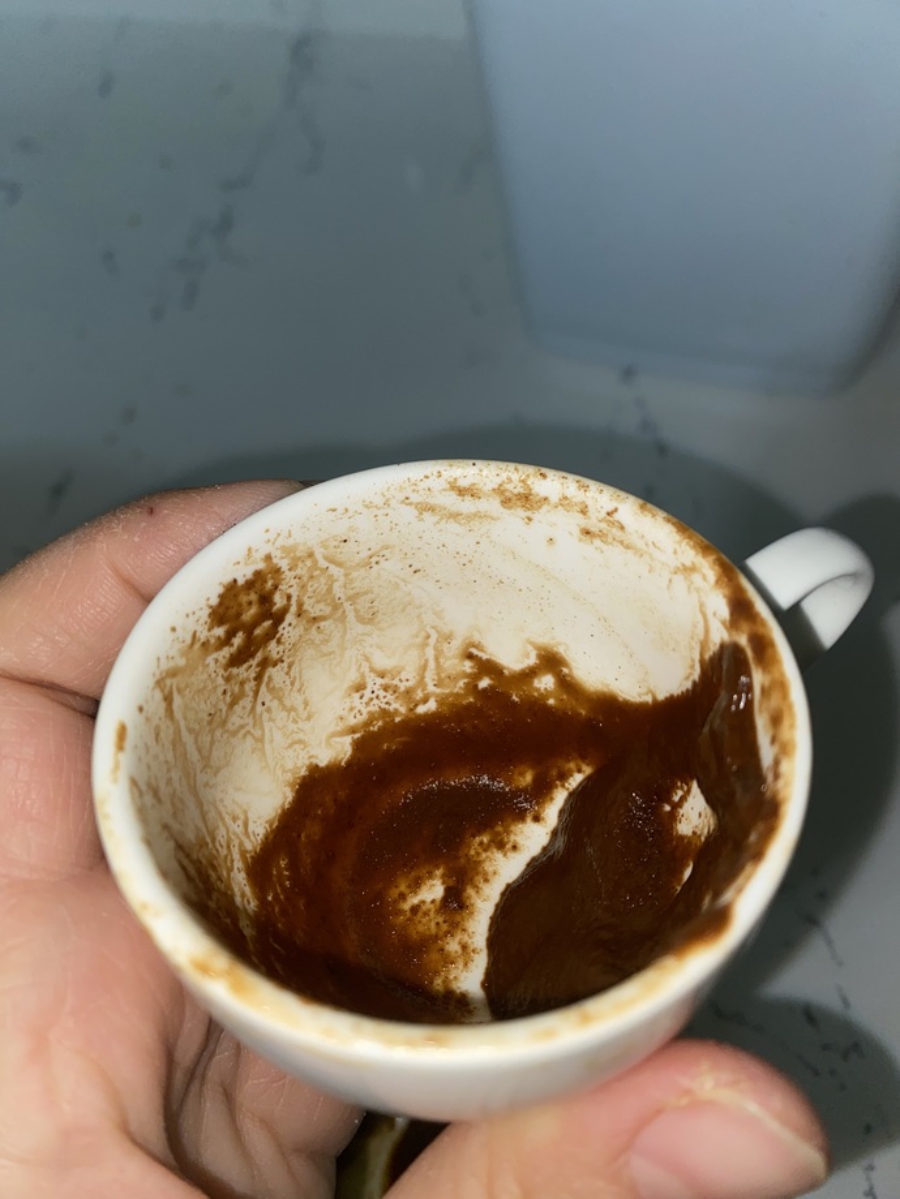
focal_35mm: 26
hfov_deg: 53.1
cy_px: 600
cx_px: 450
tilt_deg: -57.9
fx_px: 901
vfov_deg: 67.3
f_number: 1.8
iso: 32
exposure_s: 1/45
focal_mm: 4.25
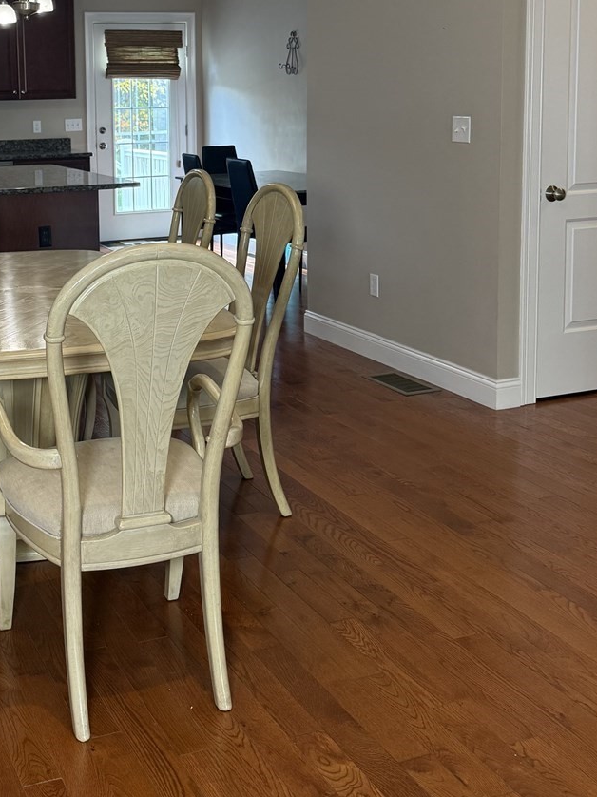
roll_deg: +0.5
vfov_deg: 41.8
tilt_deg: -6.2
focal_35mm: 44
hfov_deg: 31.9
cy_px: 205
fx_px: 1012
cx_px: 109
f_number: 1.78
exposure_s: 1/120
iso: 250
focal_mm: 6.76
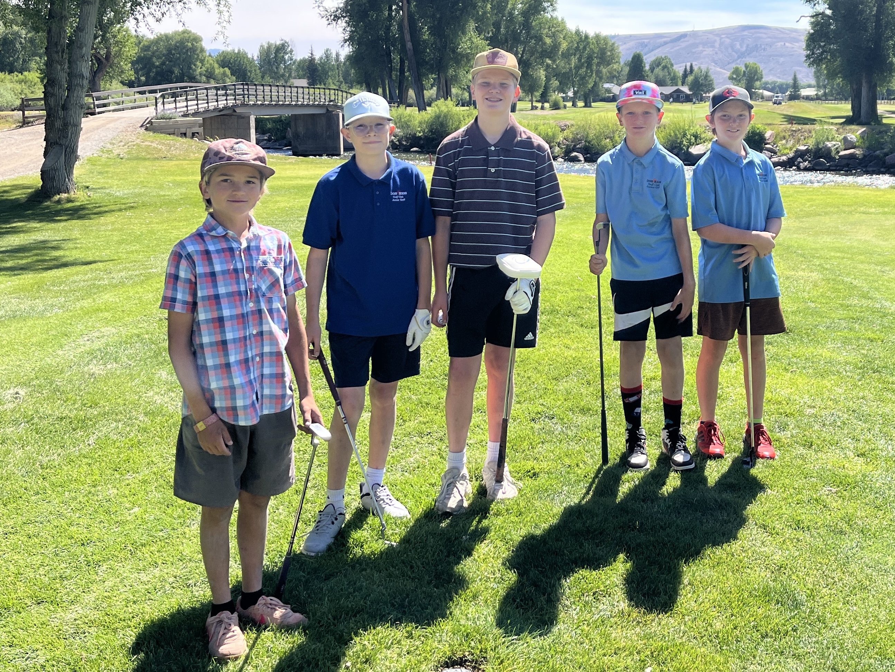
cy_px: 336
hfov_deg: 67.3
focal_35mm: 26
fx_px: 672
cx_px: 448
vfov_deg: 53.1
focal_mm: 5.1
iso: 50
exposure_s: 1/1923
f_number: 1.6
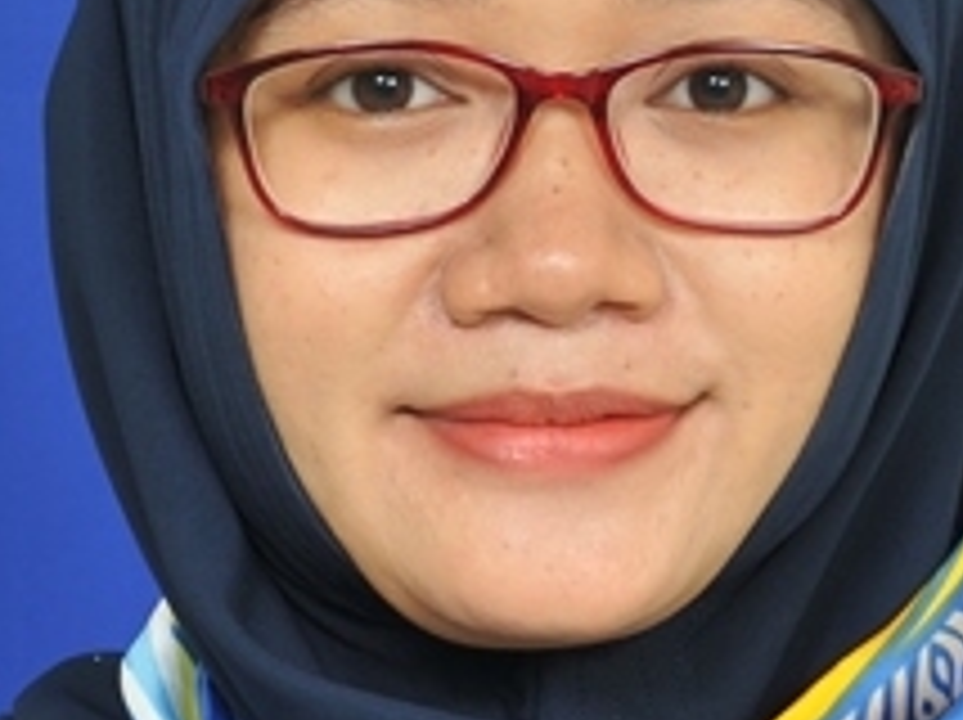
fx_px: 10476
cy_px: 945
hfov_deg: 5.3
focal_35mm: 377
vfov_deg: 3.9
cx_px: 497
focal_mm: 70
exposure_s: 1/100
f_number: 9
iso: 200
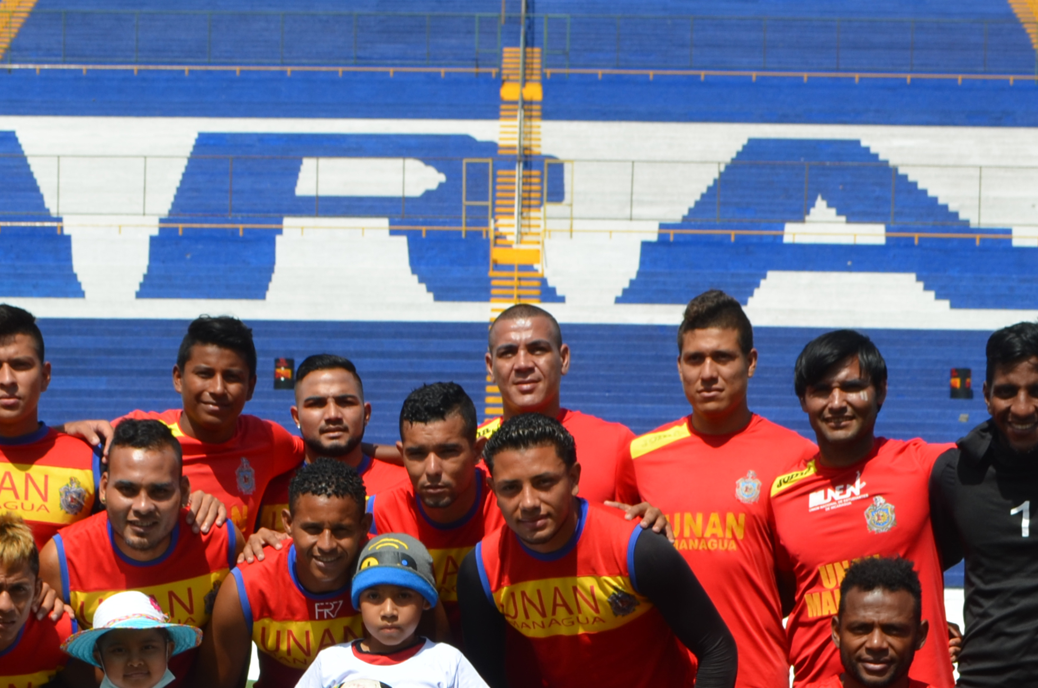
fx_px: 3252
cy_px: 786
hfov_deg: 18.1
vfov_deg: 11.9
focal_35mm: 113
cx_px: 392
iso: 100
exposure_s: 1/320
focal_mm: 30
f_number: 9
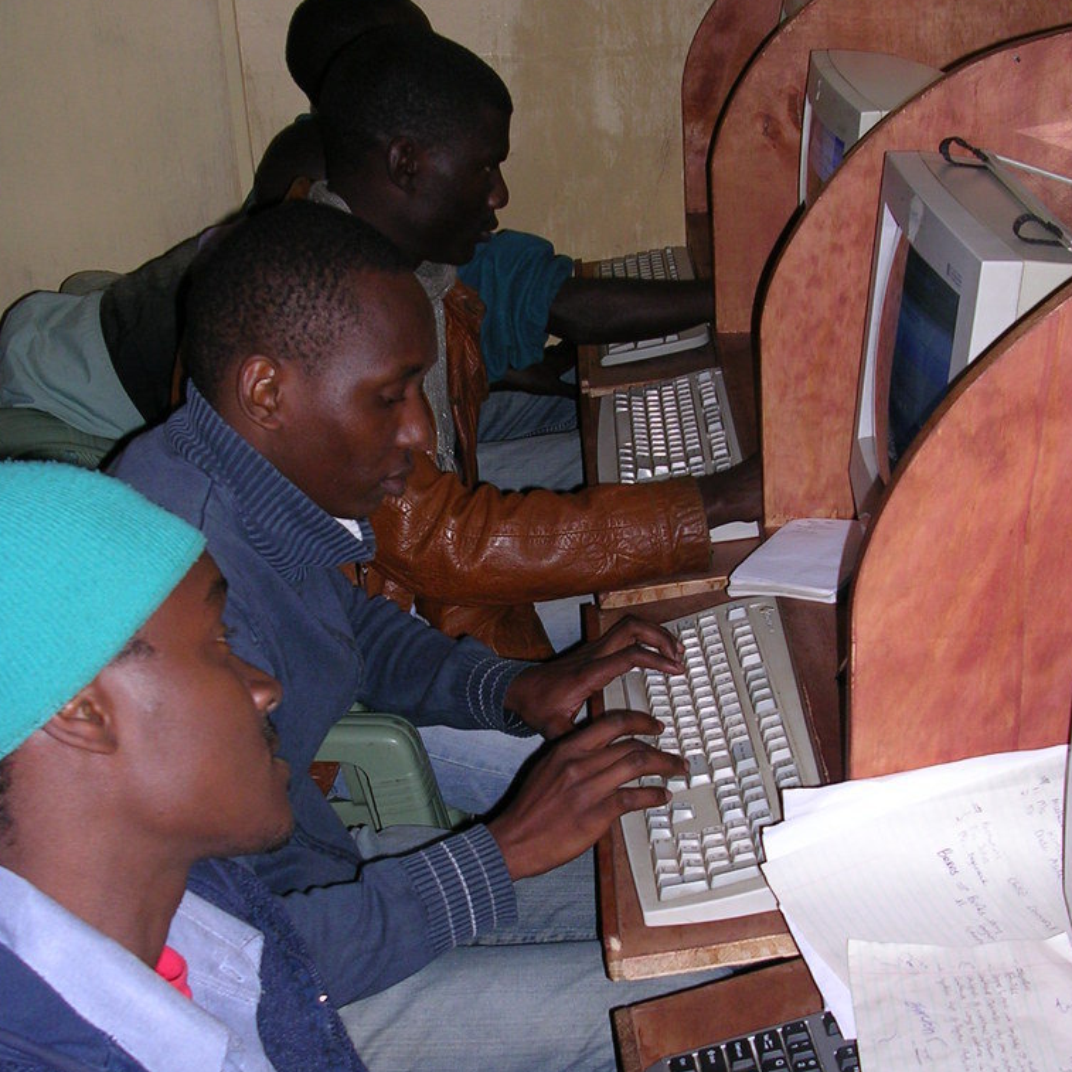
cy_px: 636
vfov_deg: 31.0
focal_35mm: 55
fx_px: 1927
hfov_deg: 31.1
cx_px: 534
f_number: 3
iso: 50
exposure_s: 1/60.1
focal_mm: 7.1
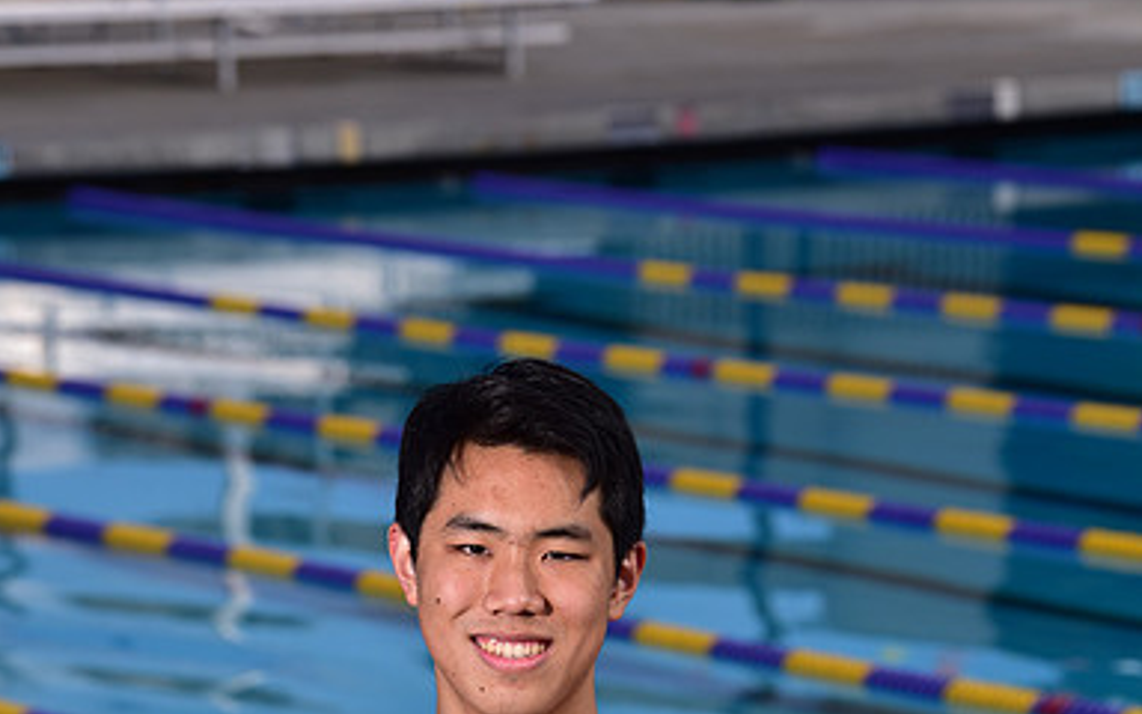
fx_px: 6940
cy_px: 842
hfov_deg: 9.4
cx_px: 570
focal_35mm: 223
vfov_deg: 5.9
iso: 80
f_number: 8
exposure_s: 1/250
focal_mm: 145
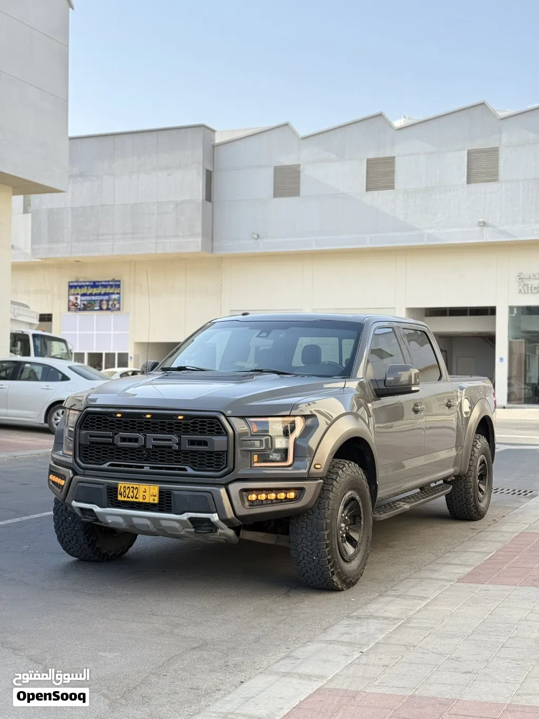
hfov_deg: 30.3
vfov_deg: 39.7
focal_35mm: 48
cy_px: 360
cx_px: 270
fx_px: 996
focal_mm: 6.76
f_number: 1.78
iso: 100
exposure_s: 1/802
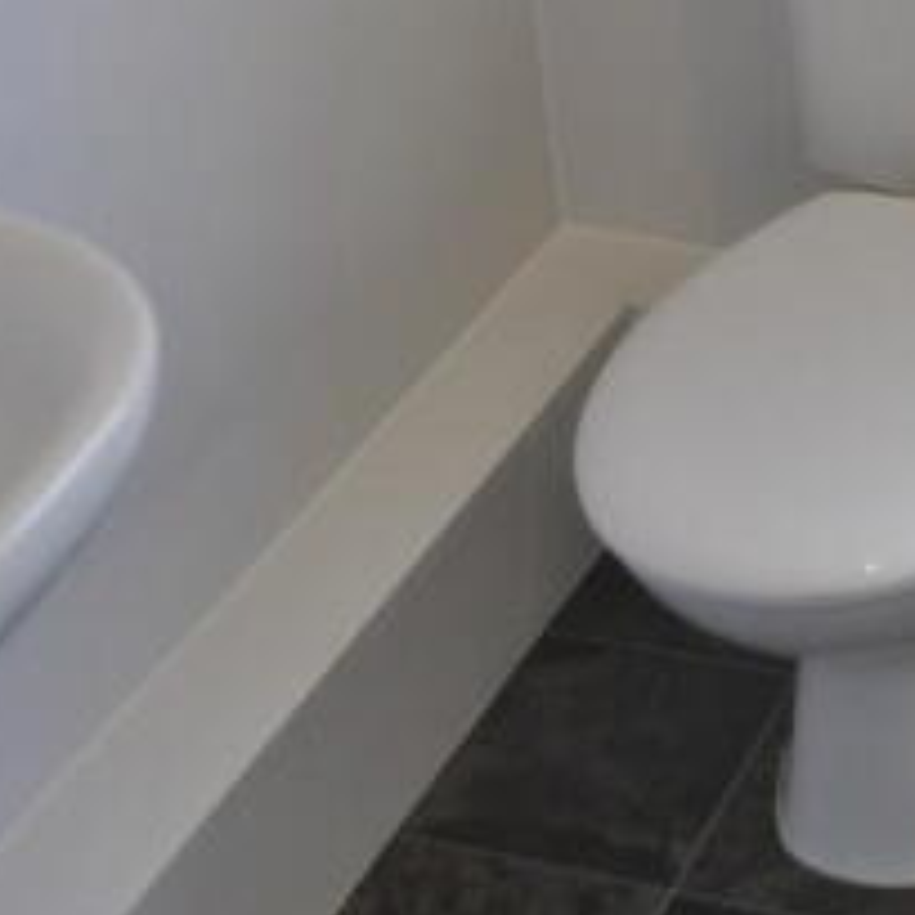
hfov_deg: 18.2
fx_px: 2691
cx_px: 1146
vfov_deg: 18.9
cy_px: 74
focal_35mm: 90
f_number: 4.5
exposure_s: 1/80
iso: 200
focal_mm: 22
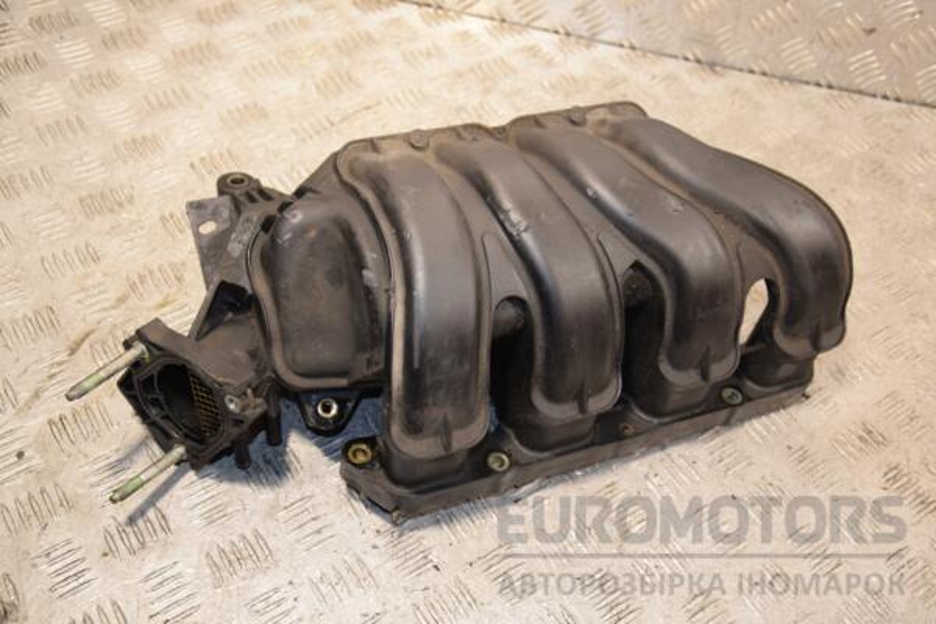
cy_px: 312
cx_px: 468
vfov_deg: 34.2
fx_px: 1014
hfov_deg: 49.6
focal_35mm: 39
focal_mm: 26
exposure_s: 1/160
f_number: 5
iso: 800
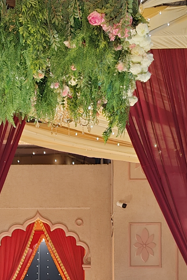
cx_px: 81
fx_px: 685
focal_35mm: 88
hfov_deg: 15.5
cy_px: 344
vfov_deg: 21.3
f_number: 1.8
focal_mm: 6.06
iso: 100
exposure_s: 1/50
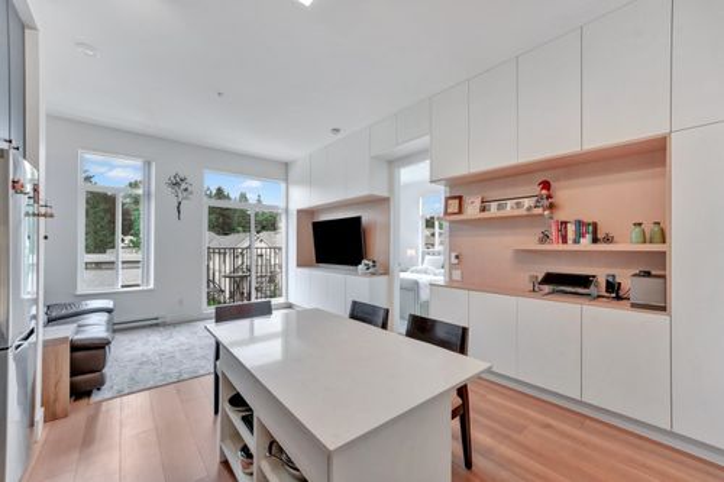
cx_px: 362
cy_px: 241
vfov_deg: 81.2
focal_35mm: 14
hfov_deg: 104.3
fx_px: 281
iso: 400
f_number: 8
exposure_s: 1/60
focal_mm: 14
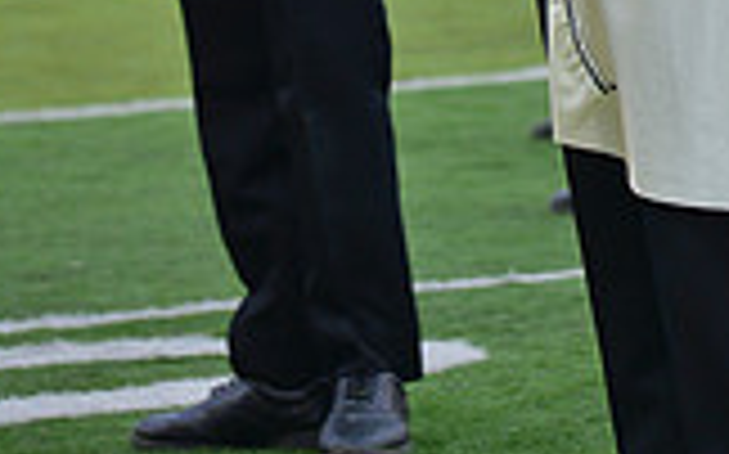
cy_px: -526
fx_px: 13461
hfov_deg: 3.1
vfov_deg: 1.9
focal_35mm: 678
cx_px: 569
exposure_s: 1/640
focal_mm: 240
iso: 400
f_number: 5.6
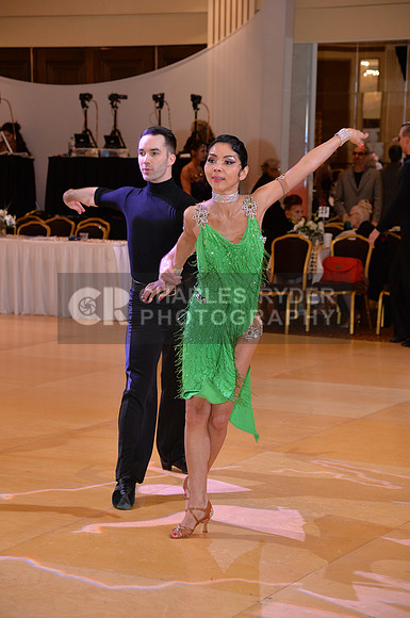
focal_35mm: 92
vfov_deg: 22.2
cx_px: 205
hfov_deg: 14.8
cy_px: 309
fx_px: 1576
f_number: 6.3
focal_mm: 92
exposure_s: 1/250
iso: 1600
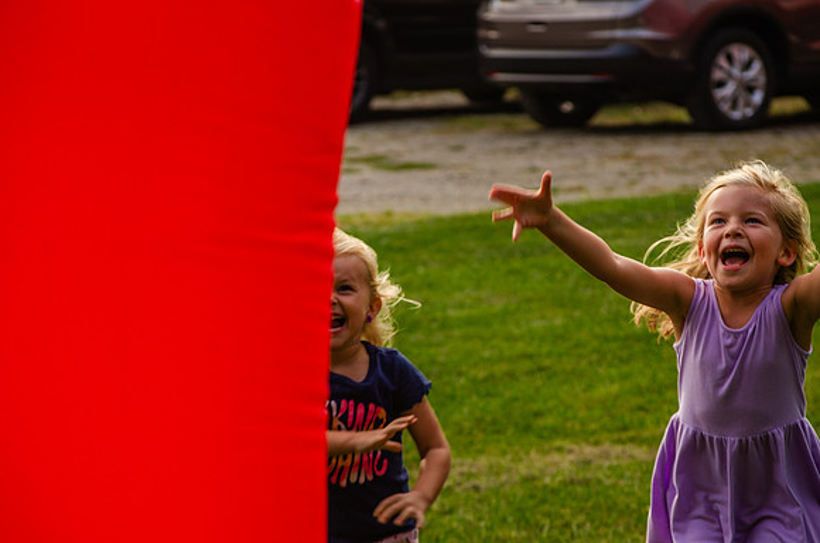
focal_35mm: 174
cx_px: 410
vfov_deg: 7.9
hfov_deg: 11.8
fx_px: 3955
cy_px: 272
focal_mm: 116
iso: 200
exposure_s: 1/200
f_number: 7.1
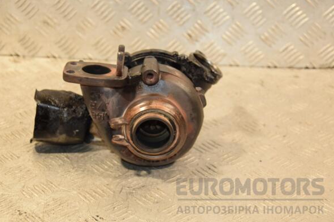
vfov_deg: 19.9
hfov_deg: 29.4
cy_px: 112
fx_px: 636
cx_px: 166
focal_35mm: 69
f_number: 4.8
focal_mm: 45
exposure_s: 1/125
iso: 800
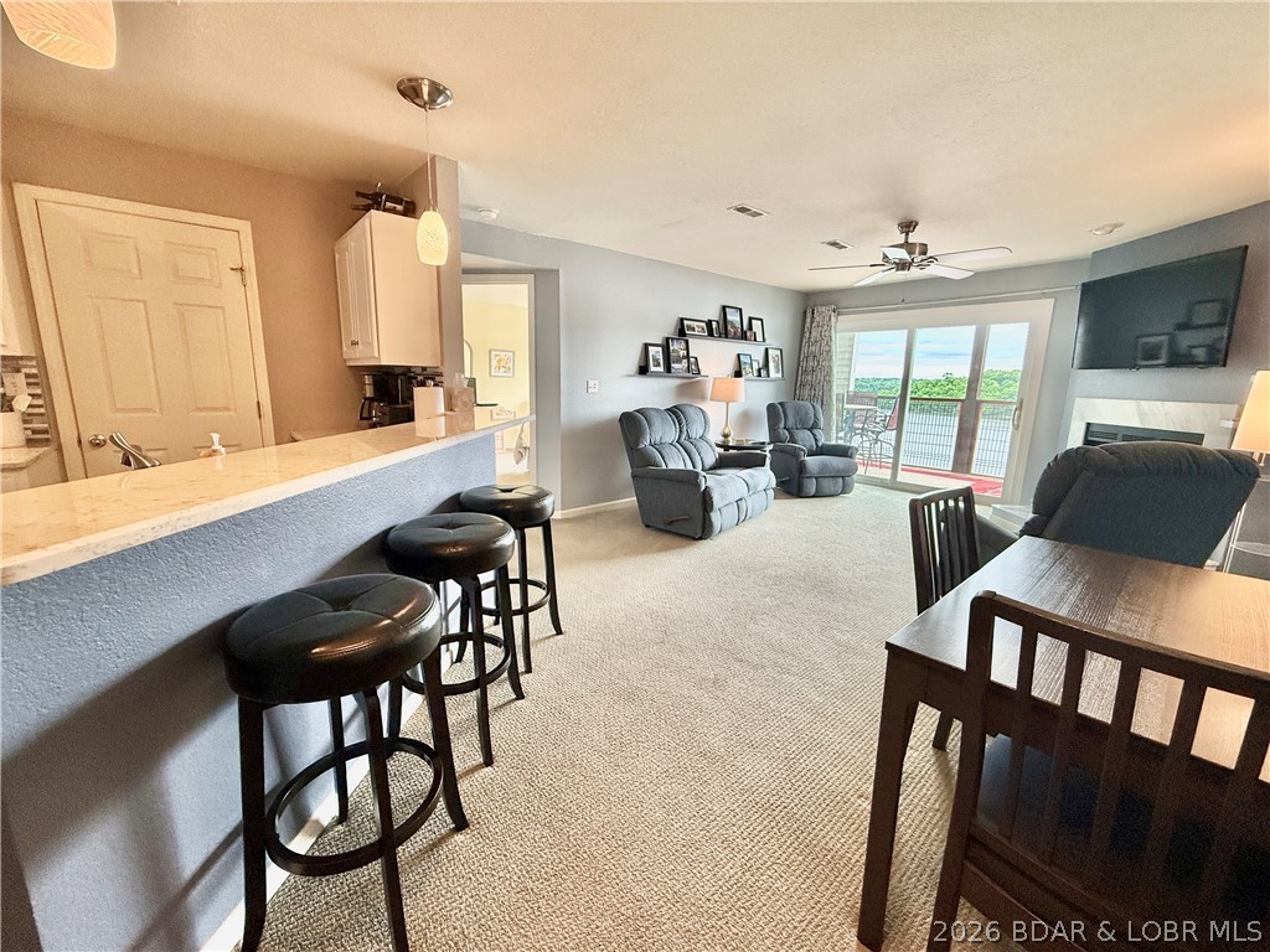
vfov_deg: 85.7
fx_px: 514
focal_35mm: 14
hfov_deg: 102.1
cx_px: 635
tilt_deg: -11.0
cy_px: 476
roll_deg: -0.9
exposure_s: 1/120
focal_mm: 2.22
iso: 200
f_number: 2.2
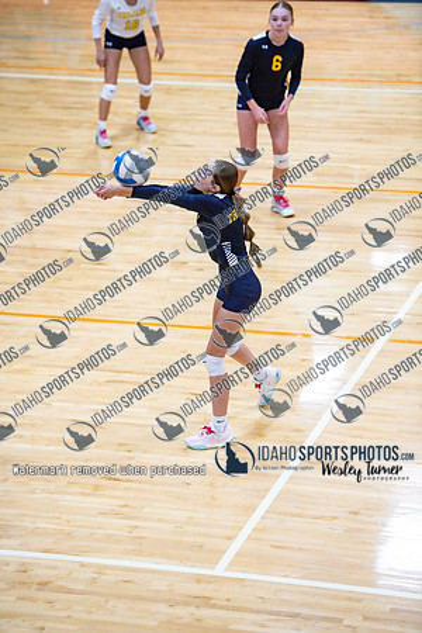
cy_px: 316
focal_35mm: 140
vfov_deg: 14.7
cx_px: 211
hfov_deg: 9.8
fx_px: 2461
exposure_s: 1/800
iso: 5000
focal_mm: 140
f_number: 3.2
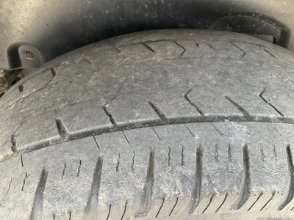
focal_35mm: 29
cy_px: 110
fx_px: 246
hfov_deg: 61.7
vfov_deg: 48.2
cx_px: 147
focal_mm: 3
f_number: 1.8
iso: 64
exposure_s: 1/100
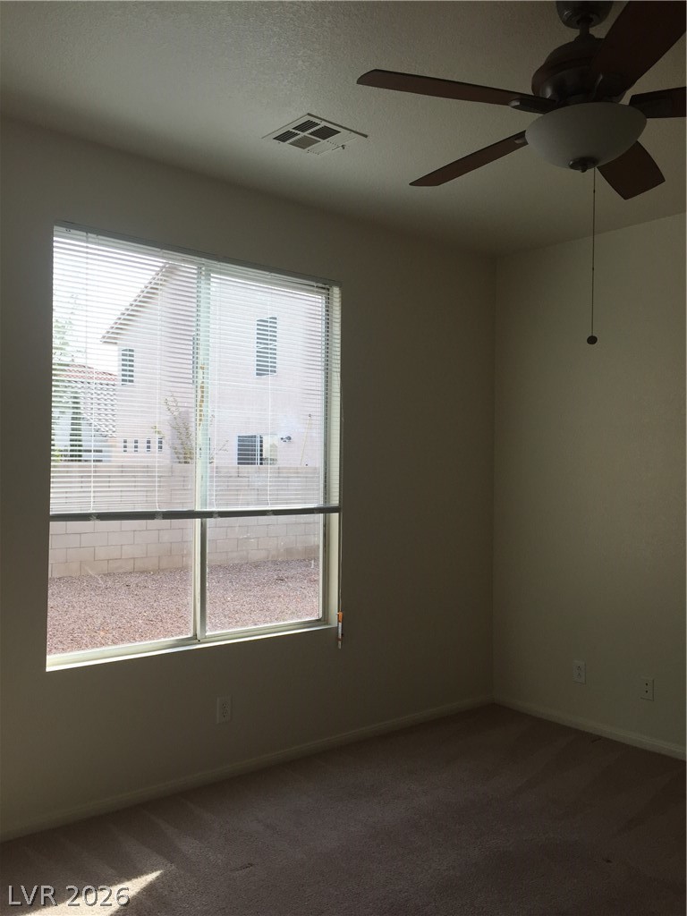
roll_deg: -0.9
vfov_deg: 61.7
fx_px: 767
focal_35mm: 29
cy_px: 458
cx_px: 344
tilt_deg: +0.7
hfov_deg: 48.2
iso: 32
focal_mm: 4.15
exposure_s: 1/319
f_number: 2.2
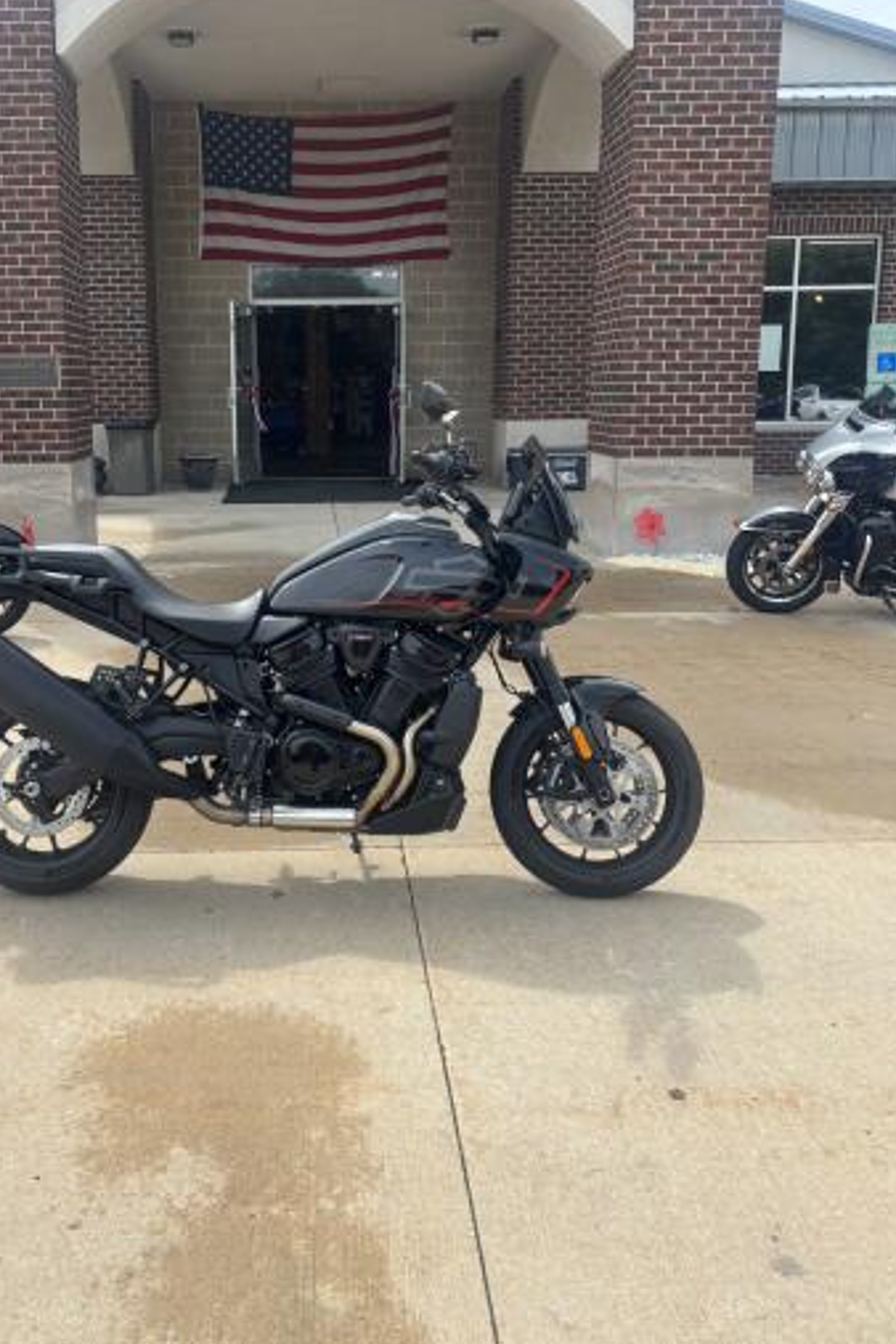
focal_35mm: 32
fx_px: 1195
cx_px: 318
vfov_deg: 58.5
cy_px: 588
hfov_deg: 40.7
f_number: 1.6
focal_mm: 5.96
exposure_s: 1/1912
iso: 50
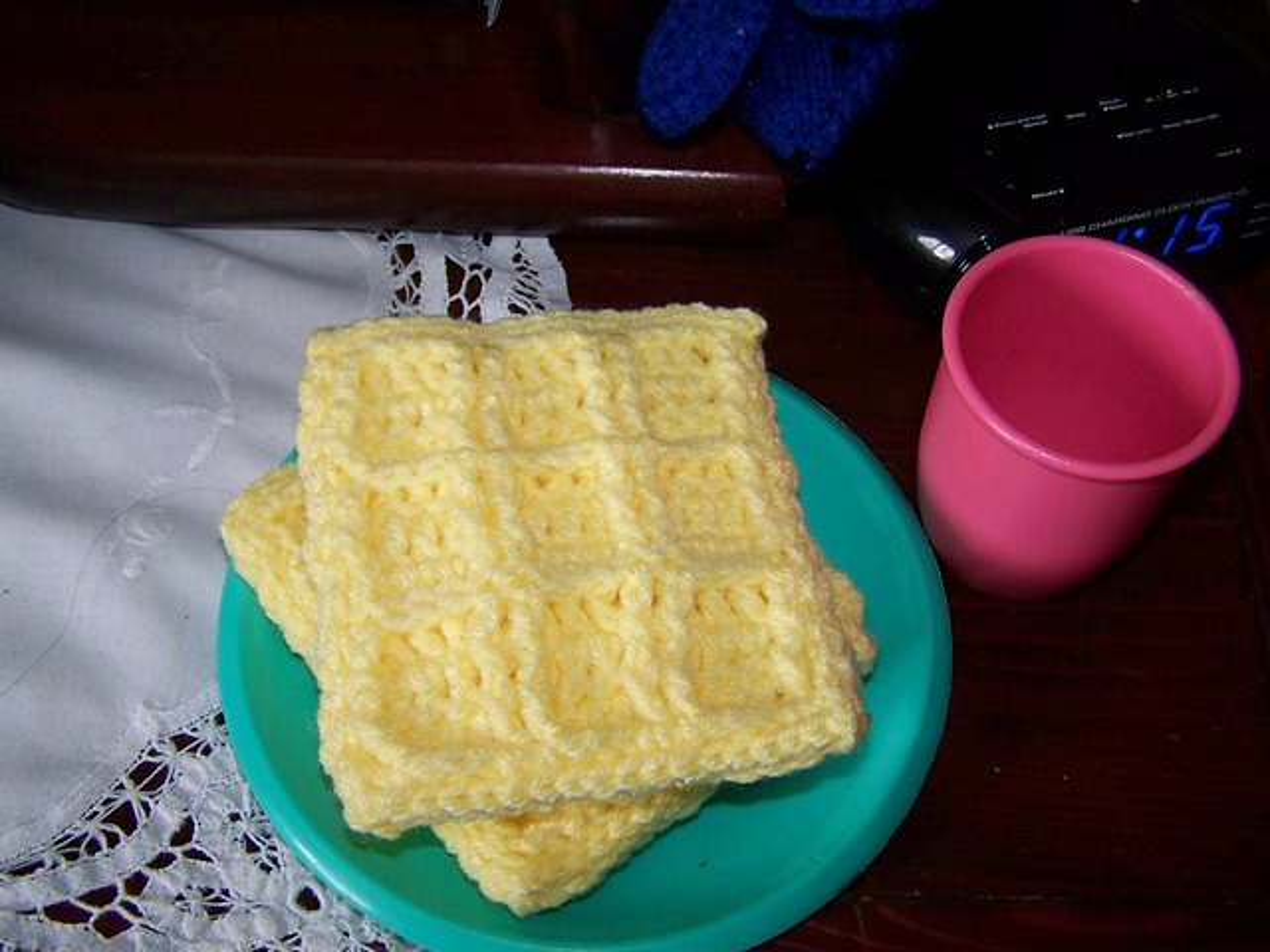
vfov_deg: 37.7
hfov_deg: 49.0
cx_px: 635
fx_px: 1394
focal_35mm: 38
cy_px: 476
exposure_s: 1/40
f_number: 2.8
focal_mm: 6.3
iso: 200
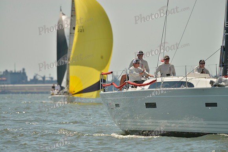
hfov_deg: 5.4
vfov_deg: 3.6
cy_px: 76
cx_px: 114
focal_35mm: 380
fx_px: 2407
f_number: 5.6
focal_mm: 380
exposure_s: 1/1600
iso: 200
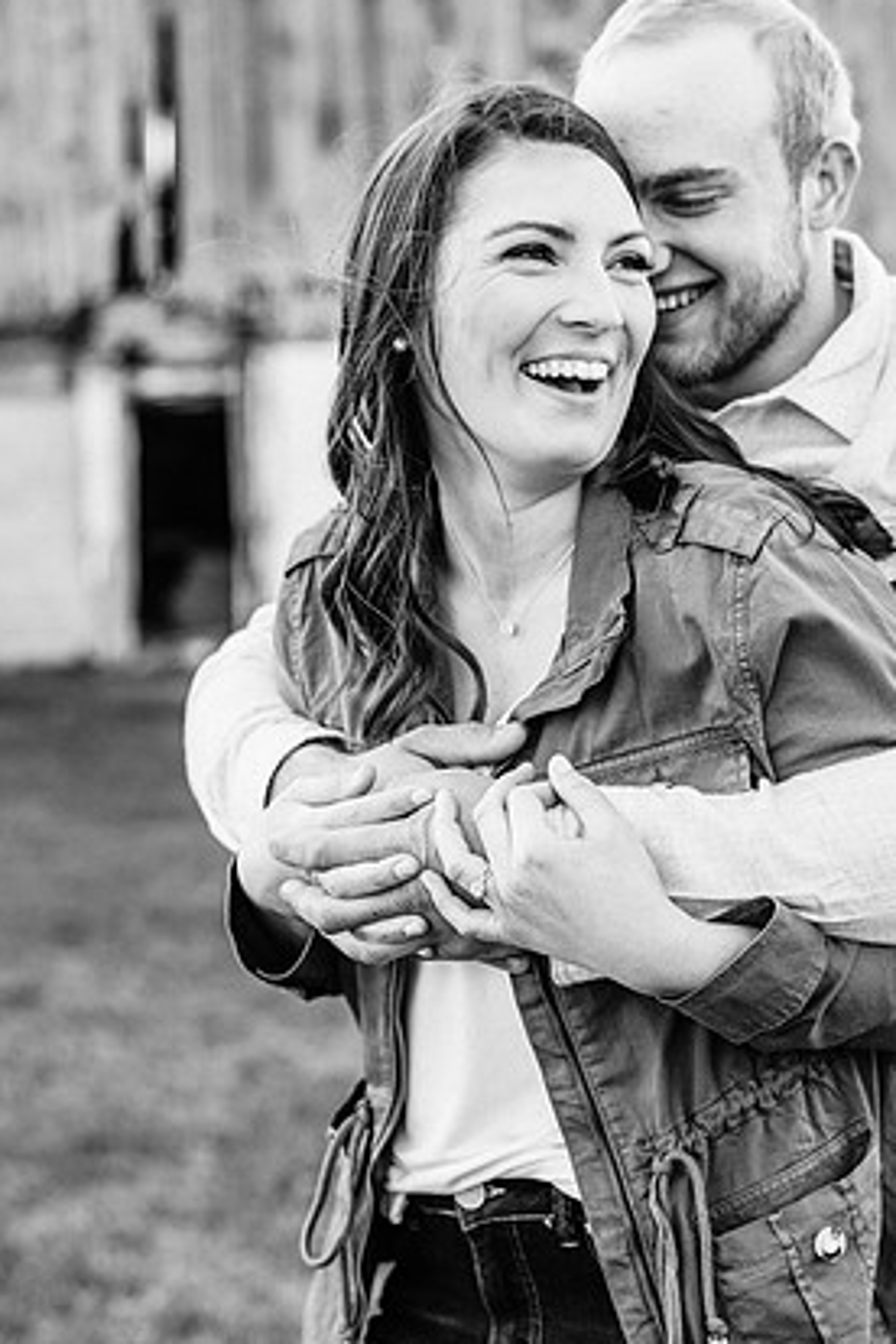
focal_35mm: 63
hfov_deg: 21.6
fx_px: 2352
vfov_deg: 31.9
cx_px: 477
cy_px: 633
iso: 200
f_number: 3.2
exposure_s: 1/640
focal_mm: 58
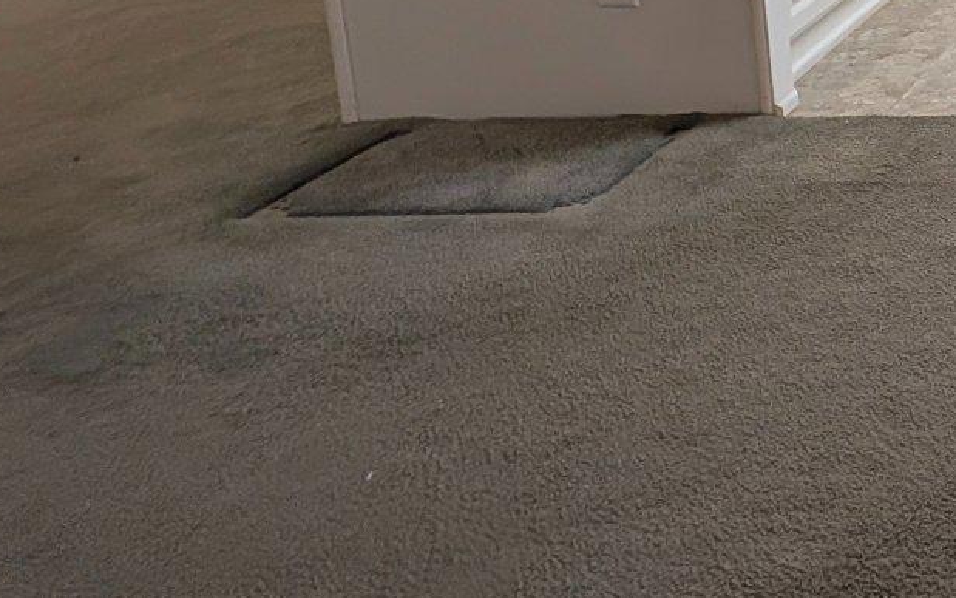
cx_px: 1429
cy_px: -184
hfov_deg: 29.2
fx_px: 1094
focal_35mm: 42
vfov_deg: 26.0
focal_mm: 2.02
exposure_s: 1/120
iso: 65
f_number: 1.7
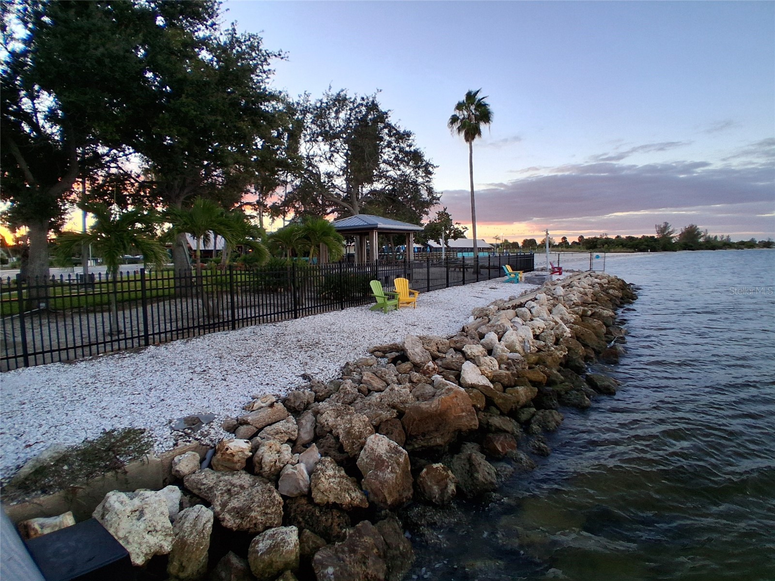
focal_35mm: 17
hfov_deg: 91.0
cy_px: 290
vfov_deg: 74.7
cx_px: 388
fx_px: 381
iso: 64
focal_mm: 1.4
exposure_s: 1/120
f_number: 2.2
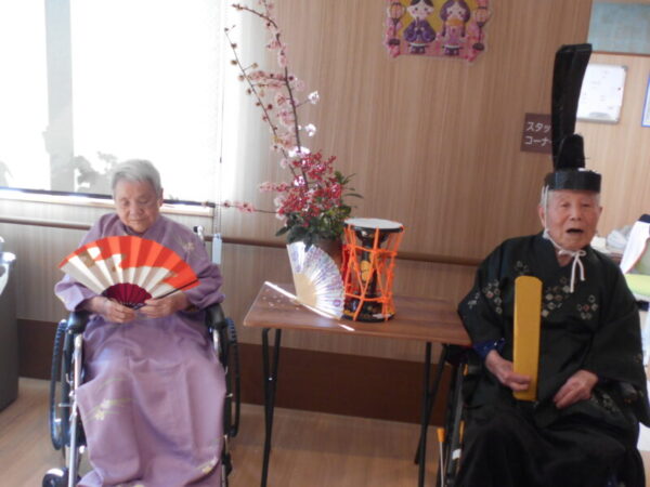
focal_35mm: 34
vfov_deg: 41.8
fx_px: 638
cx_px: 325
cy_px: 244
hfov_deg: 54.0
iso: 200
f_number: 3.6
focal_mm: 5.8
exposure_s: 1/30
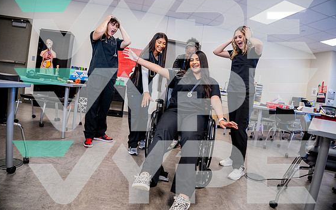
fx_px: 192
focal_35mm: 21
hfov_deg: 82.3
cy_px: 100
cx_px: 166
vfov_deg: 57.3
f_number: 4
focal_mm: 20
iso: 1250
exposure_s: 1/125
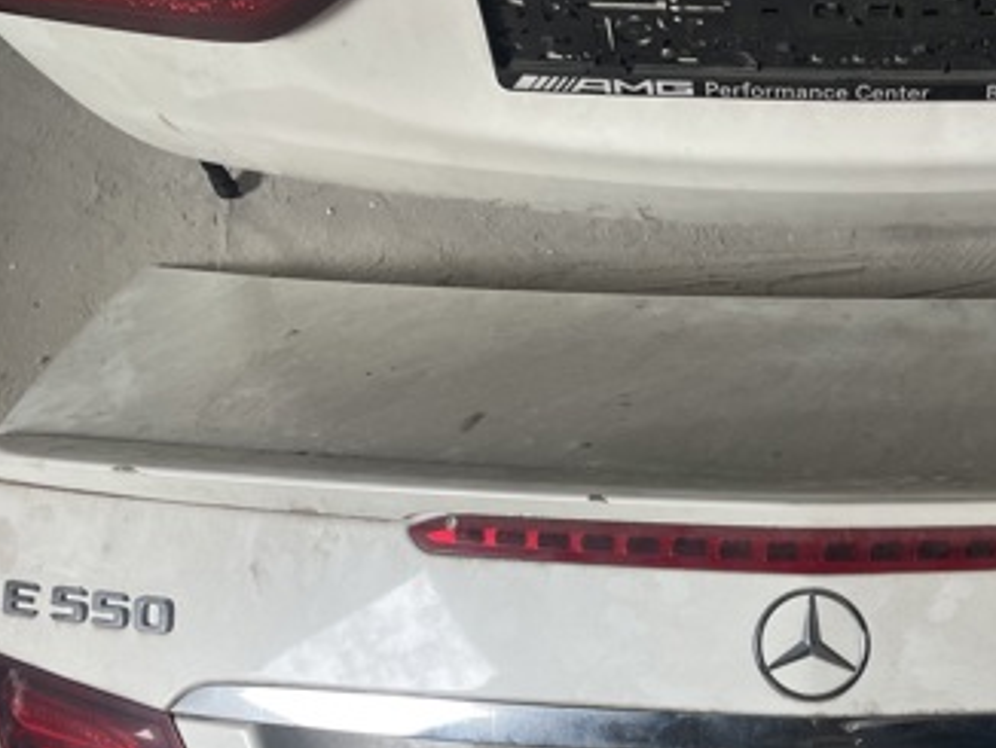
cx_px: 880
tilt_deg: -71.7
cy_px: 682
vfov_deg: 27.5
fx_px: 1468
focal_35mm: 51
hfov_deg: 35.4
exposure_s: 1/121
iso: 64
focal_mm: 4.2
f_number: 1.6
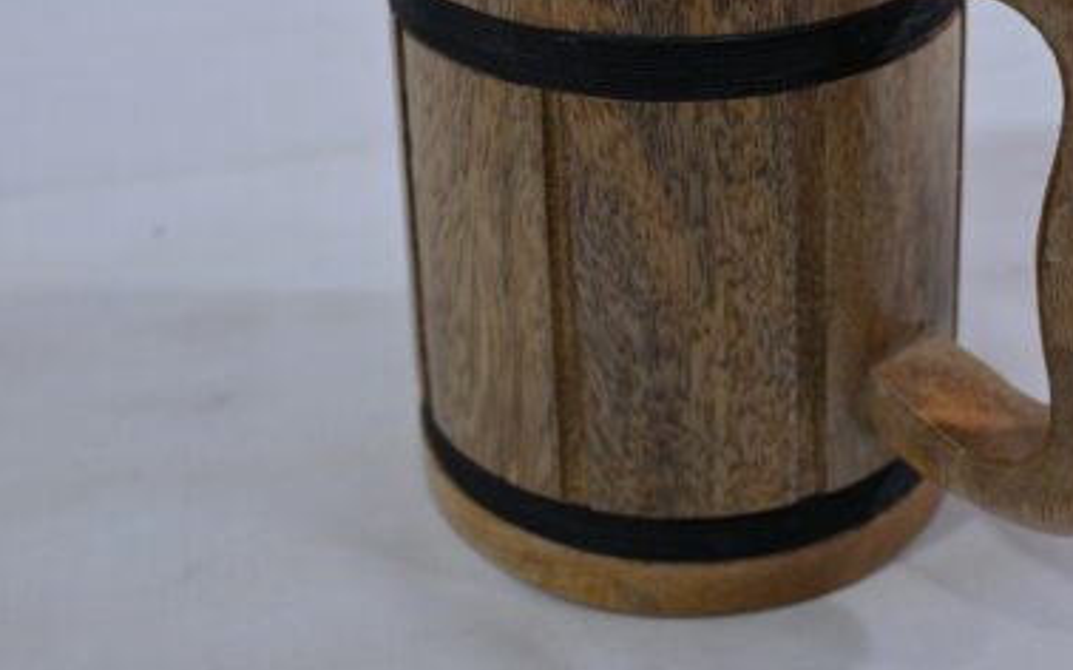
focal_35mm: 63
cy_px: 192
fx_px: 1842
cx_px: 758
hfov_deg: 32.1
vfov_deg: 20.5
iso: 500
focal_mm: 39
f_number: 8
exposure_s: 1/125
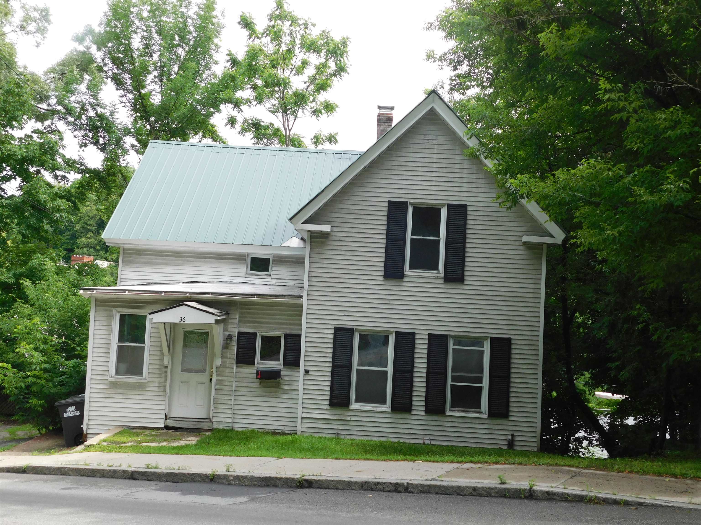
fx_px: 729
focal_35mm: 36
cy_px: 262
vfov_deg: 39.7
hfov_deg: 51.4
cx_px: 350
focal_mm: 6.3
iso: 125
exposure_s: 1/400
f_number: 3.5
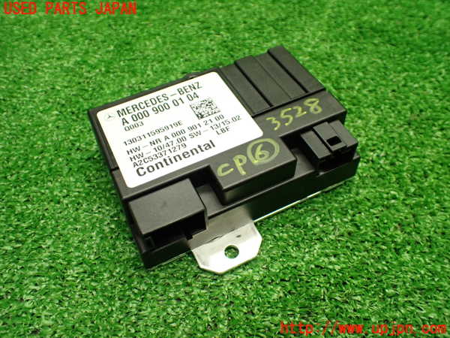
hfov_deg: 60.0
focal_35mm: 30
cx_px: 225
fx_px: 390
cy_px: 169
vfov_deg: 46.8
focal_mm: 5.4
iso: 500
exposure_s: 1/125
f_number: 2.3
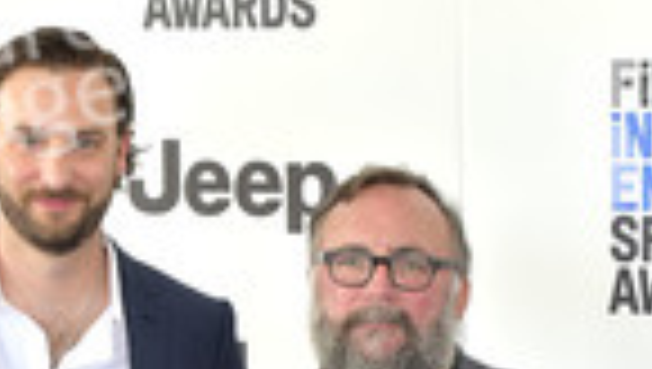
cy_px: 774
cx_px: 389
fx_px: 3497
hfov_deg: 10.6
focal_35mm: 202
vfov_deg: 5.9
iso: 500
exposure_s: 1/320
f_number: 6.3
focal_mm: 70
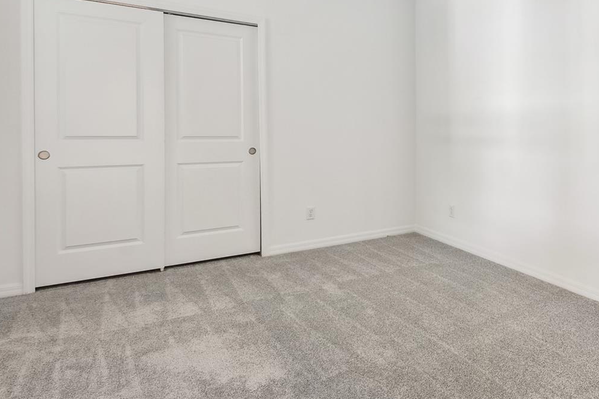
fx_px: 399
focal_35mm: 24
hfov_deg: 69.9
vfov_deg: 52.1
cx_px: 434
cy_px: 132
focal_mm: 10
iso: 100
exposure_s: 1/3.33
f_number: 7.1
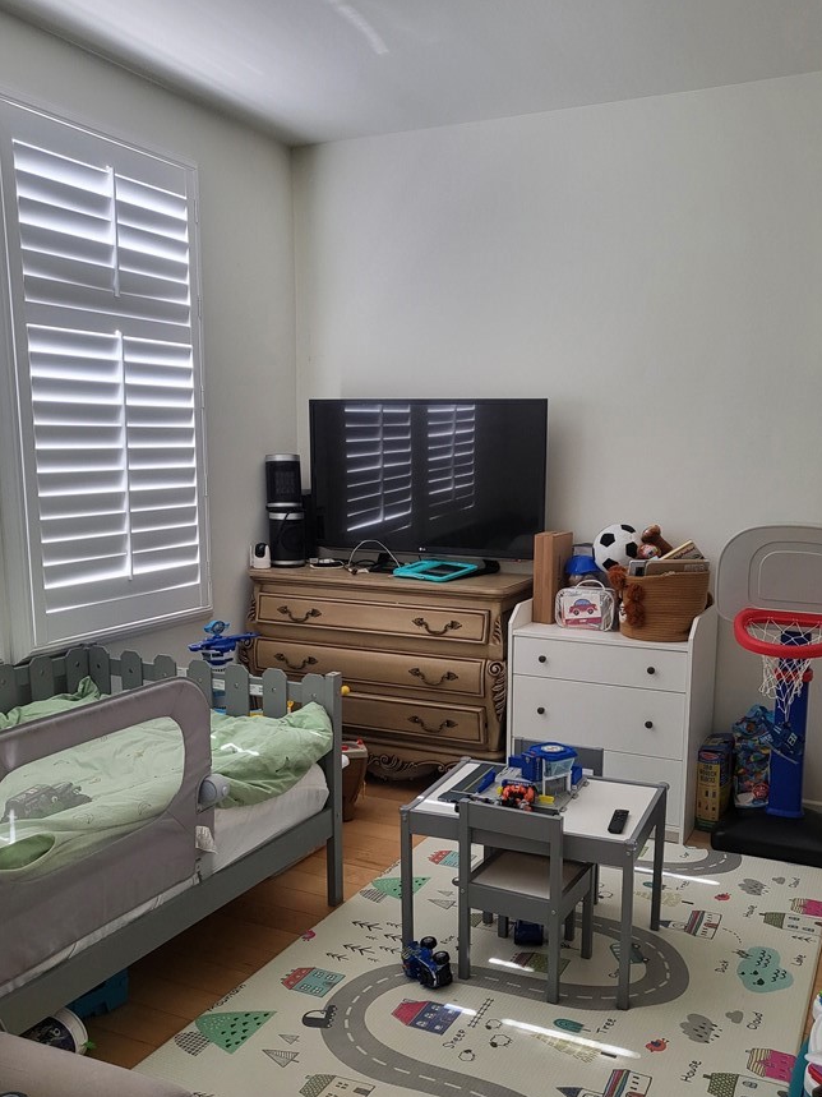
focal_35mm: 31
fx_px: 982
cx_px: 460
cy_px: 621
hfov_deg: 45.3
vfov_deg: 58.2
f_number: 1.8
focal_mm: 4.25
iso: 200
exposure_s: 1/120
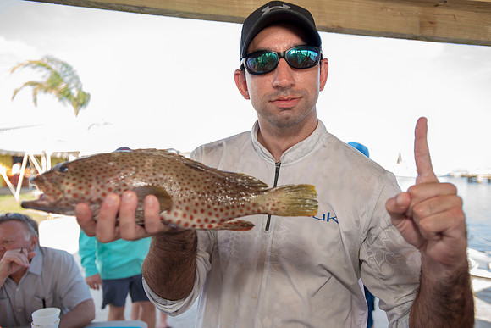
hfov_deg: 65.5
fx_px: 382
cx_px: 246
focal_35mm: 28
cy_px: 164
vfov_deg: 46.4
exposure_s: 1/200
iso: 250
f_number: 3.5
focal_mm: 28
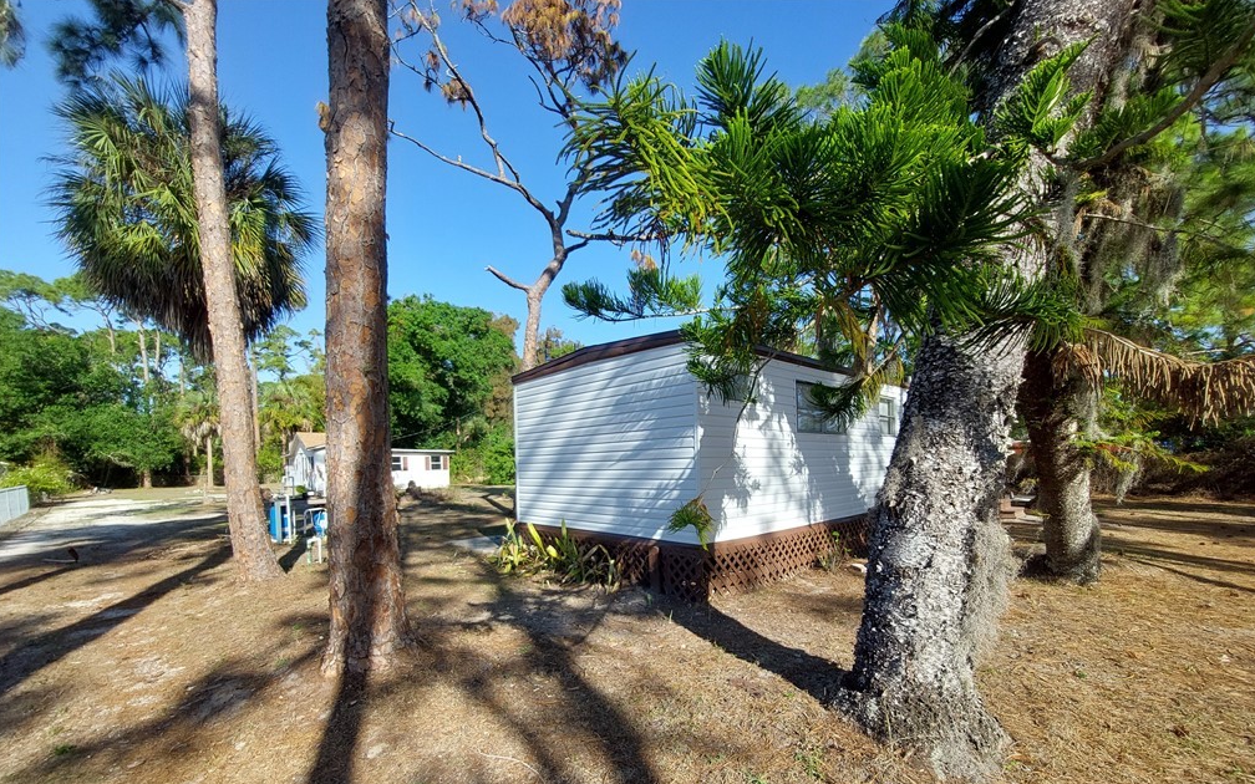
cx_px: 632
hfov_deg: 105.3
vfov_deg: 77.7
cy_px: 474
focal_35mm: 14
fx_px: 479
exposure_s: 1/817
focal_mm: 1.74
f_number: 2.2
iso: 50
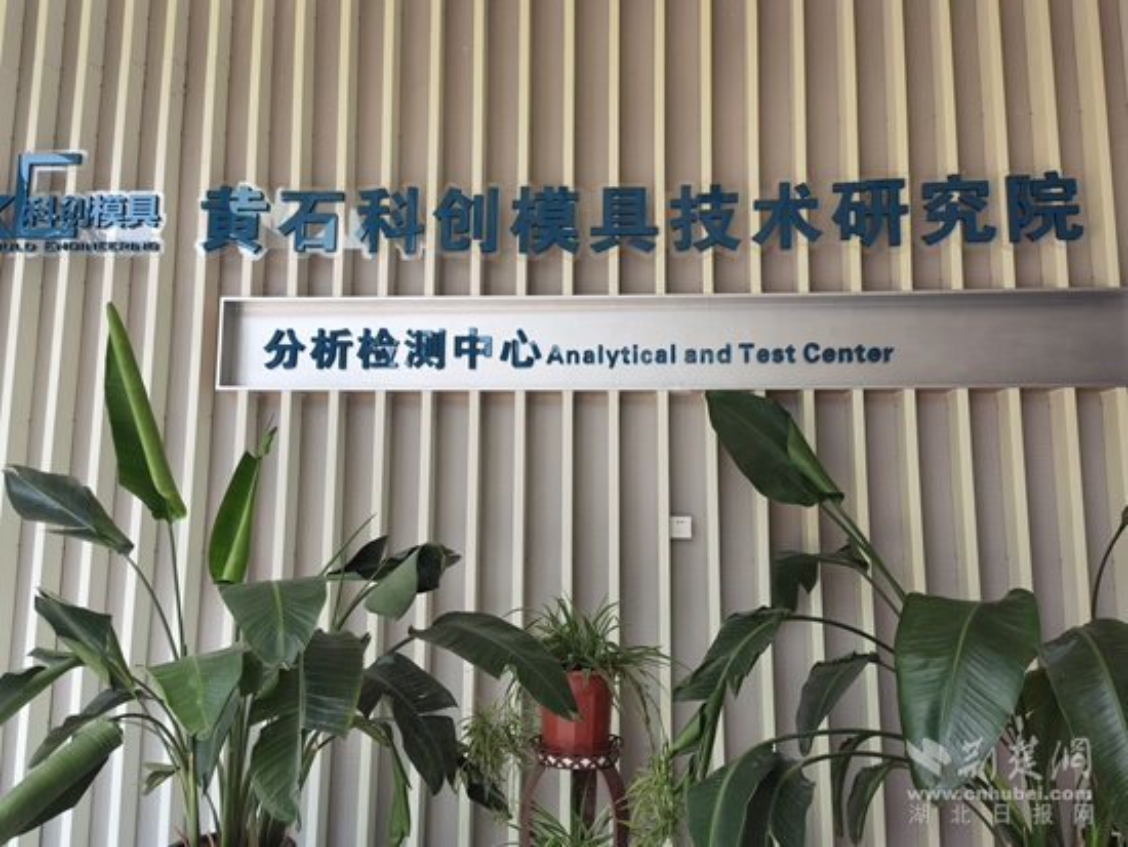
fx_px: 880
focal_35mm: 27
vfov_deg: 51.4
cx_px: 564
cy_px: 424
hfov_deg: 65.3
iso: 50
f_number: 1.9
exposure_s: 1/454
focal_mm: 6.71
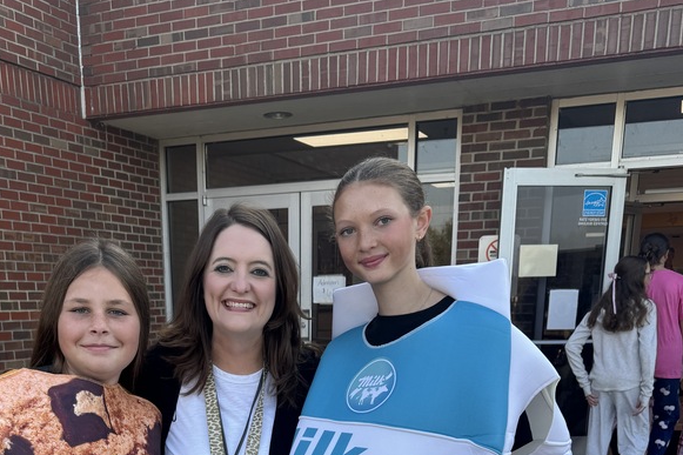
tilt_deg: -15.8
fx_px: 834
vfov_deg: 26.9
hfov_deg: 44.2
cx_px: 260
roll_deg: +1.2
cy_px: 548
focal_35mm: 44
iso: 80
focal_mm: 6.76
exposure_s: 1/522
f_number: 1.78
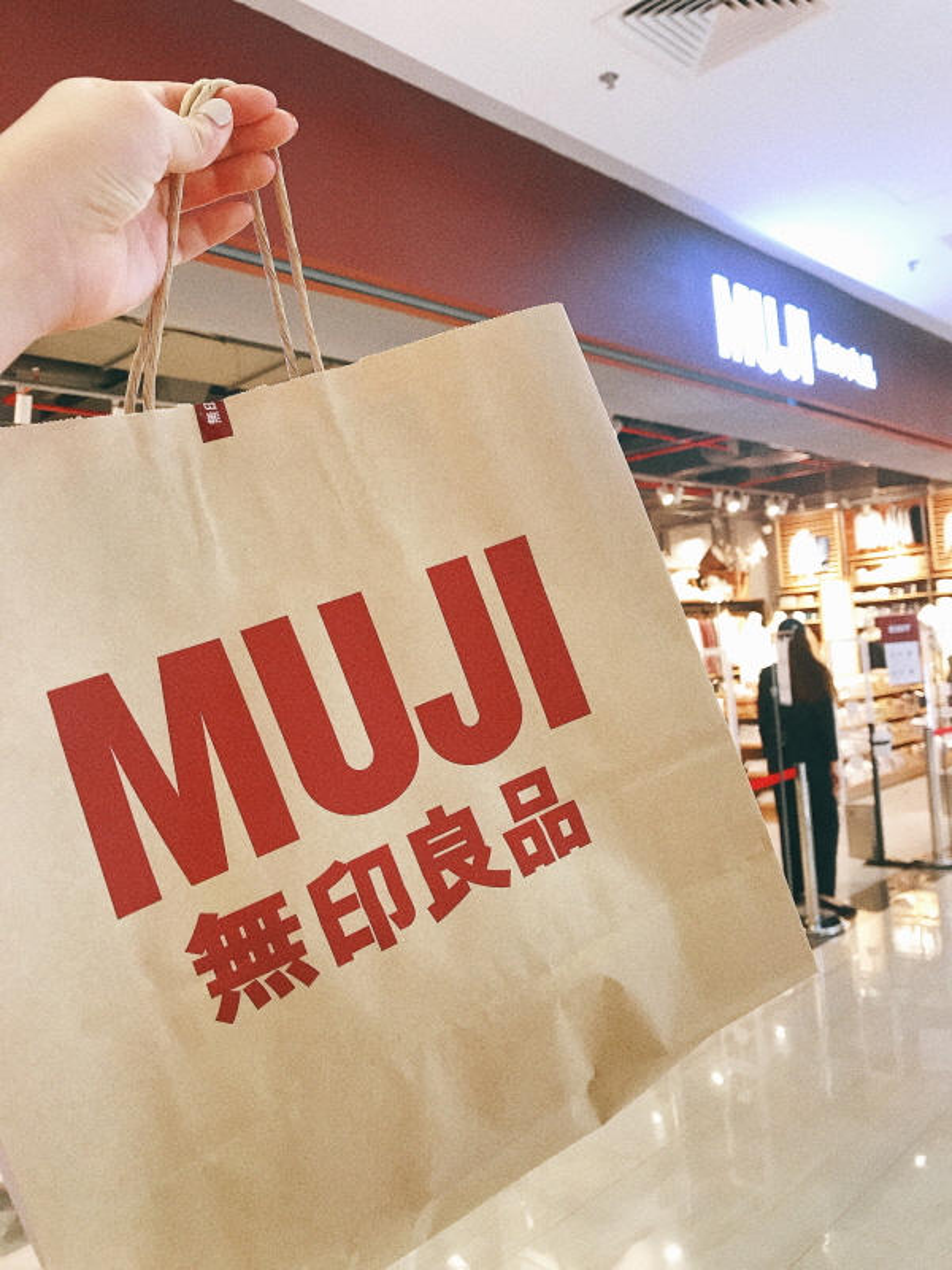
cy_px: 635
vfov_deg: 63.4
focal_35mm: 28
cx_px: 476
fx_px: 1027
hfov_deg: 49.7
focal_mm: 3.99
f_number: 1.8
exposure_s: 1/25
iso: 32
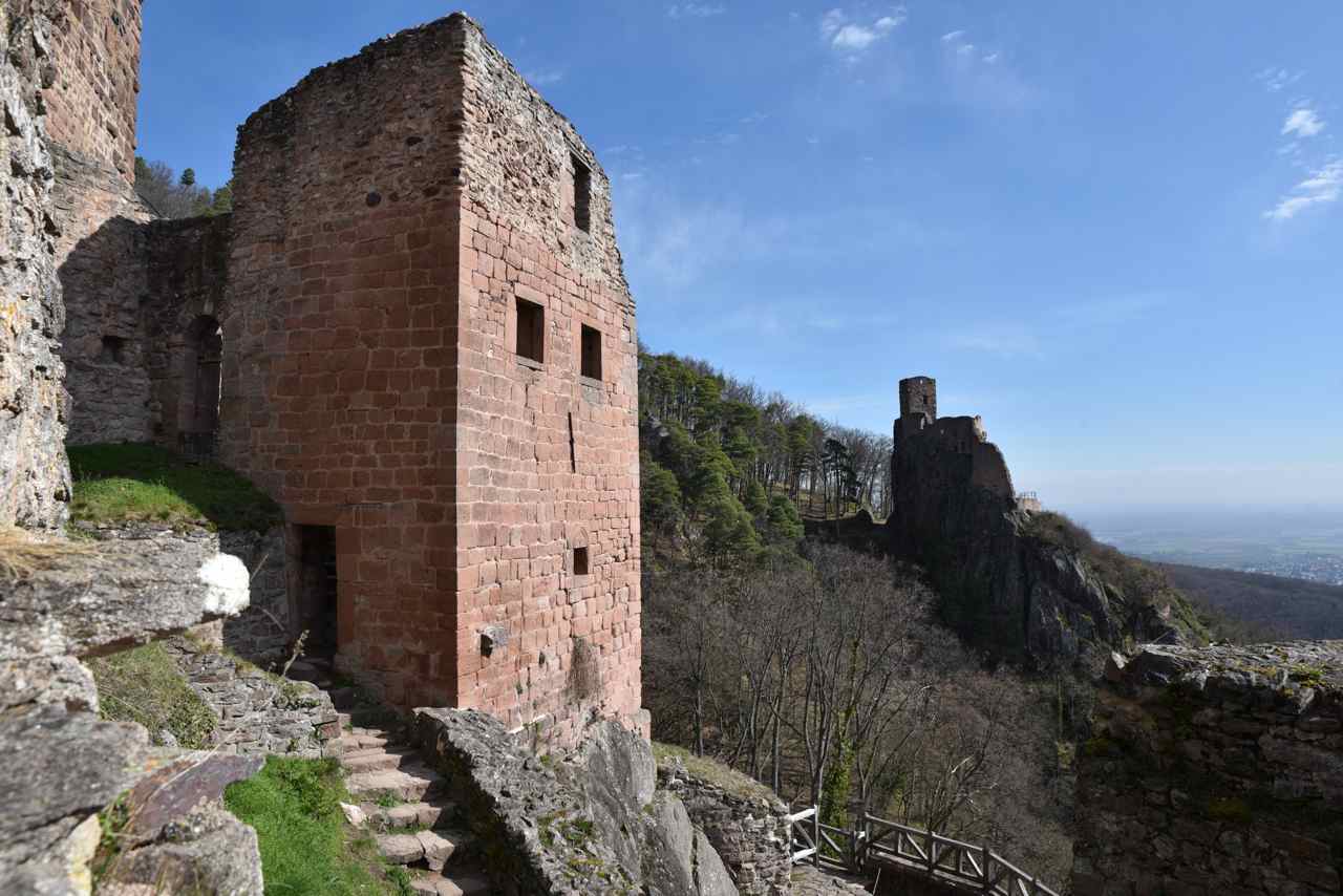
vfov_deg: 53.2
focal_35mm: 24
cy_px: 448
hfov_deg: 73.7
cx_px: 672
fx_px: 895
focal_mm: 24
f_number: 9
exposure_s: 1/320
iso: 100
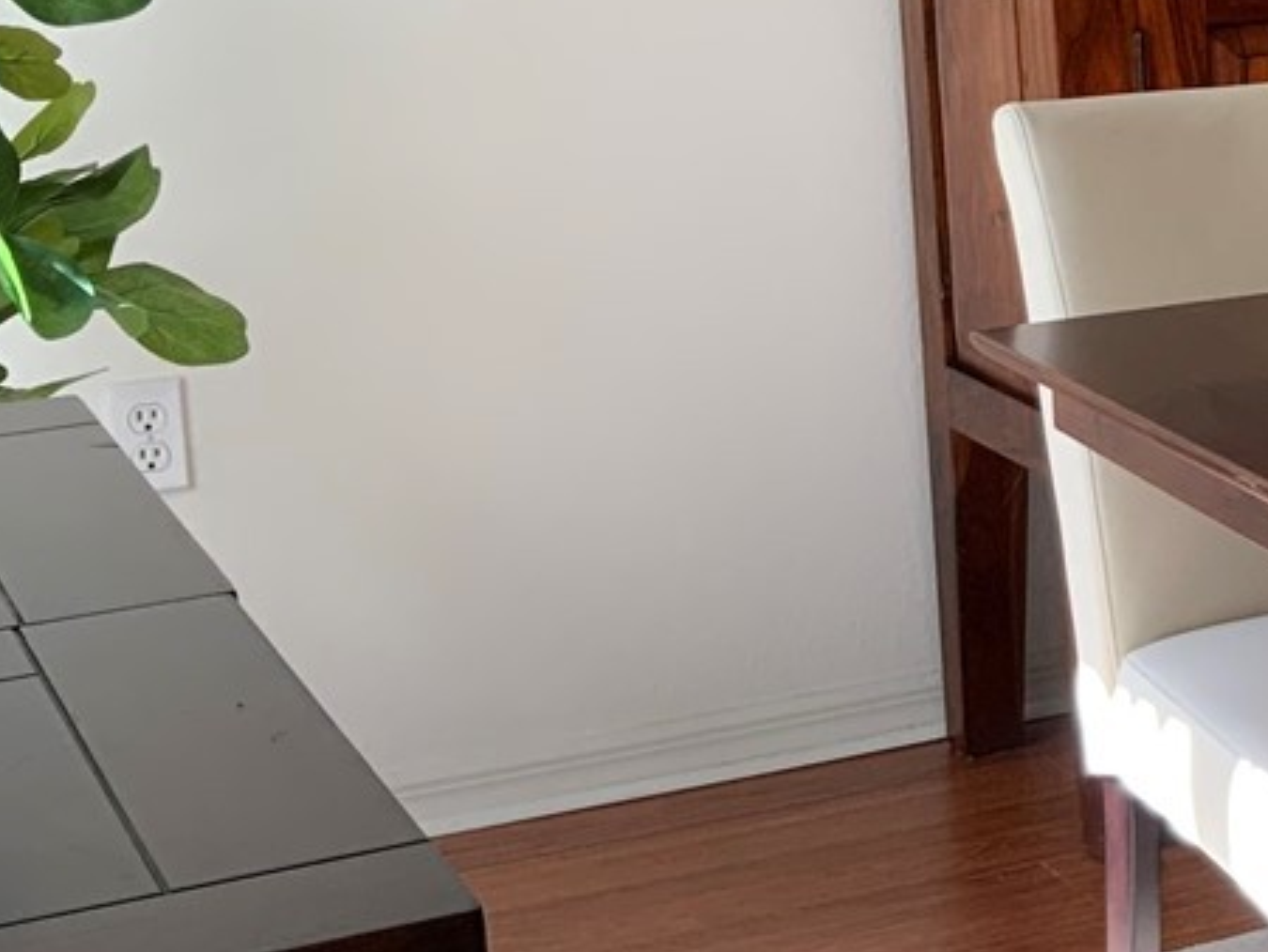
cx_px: 2142
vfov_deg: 14.3
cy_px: 166
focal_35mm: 103
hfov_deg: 16.5
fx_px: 3775
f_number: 1.8
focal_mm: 3
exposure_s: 1/120
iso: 25
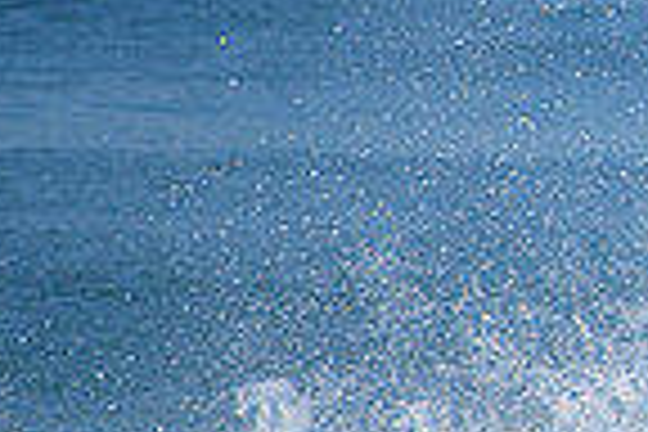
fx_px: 36195
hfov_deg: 1.0
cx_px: 1269
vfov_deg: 0.7
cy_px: 137
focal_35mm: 2011
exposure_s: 1/2000
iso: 250
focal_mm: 500
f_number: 5.6
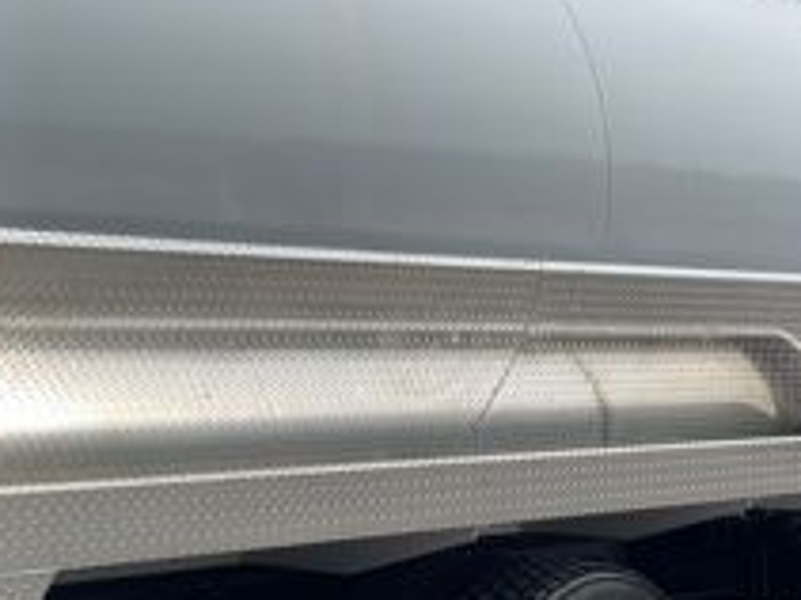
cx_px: 190
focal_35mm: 79
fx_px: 1827
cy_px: 342
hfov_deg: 24.4
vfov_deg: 18.6
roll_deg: +0.6
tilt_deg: -1.0
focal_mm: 5.1
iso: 32
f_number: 1.6
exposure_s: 1/7407
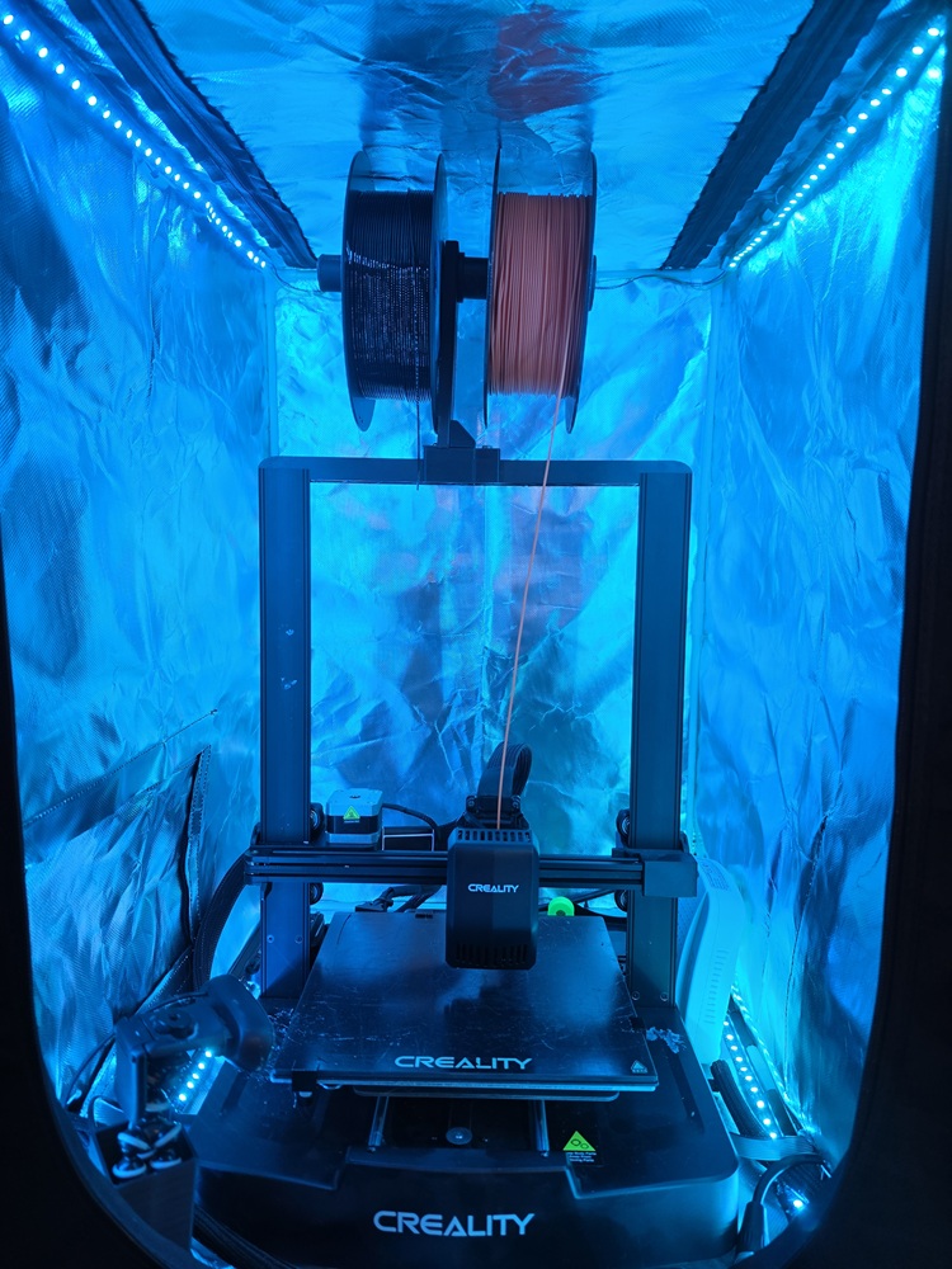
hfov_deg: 58.9
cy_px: 634
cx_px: 476
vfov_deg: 73.9
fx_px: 843
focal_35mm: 23
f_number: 1.4
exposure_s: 1/100
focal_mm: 6.5
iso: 40
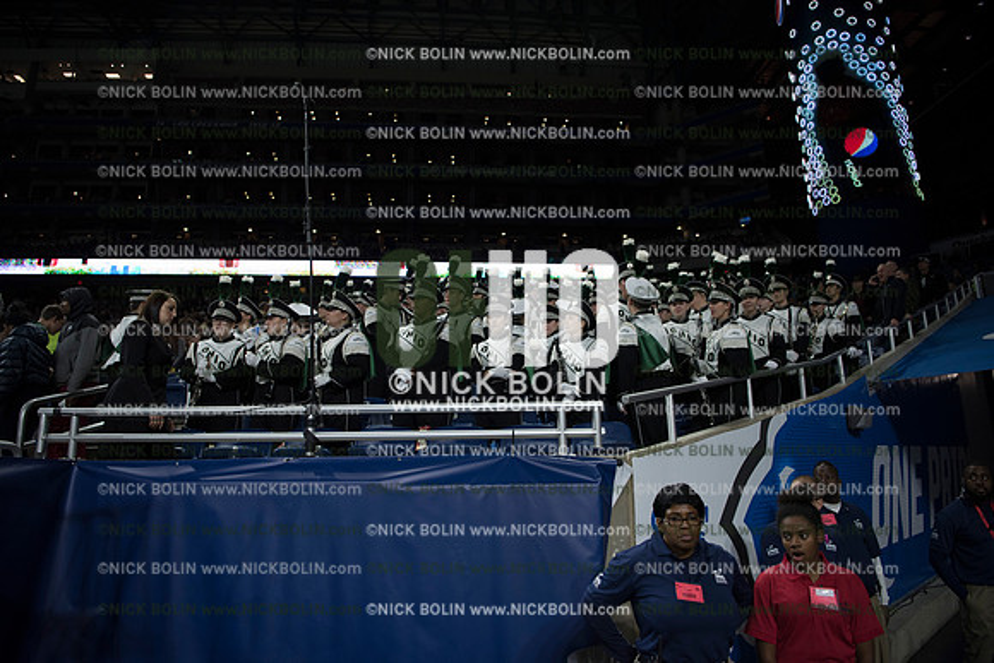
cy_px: 332
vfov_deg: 53.2
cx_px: 497
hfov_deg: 73.7
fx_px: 663
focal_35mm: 24
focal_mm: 24
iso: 1250
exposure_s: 1/1250
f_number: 2.8
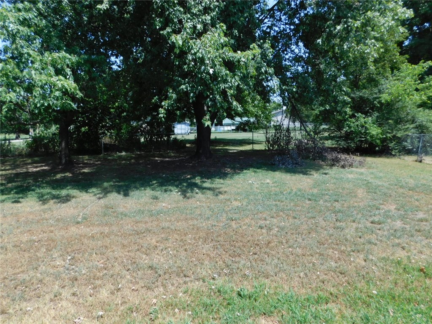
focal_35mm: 23
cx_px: 216
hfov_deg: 73.9
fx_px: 287
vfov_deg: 58.9
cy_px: 162
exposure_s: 1/800
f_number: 3
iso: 125
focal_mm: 4
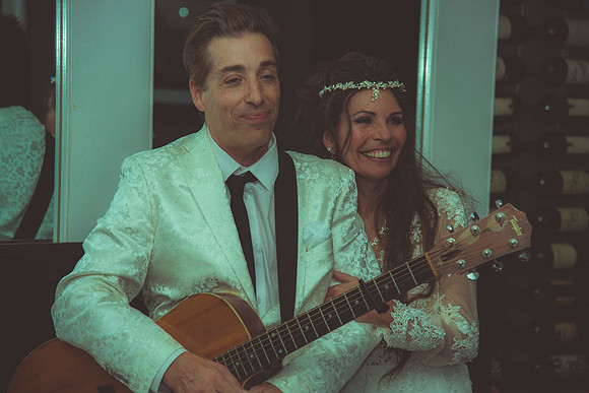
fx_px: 1964
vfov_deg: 11.4
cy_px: 196
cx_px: 294
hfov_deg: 17.1
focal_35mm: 120
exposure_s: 1/200
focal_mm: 120
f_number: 4.5
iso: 100
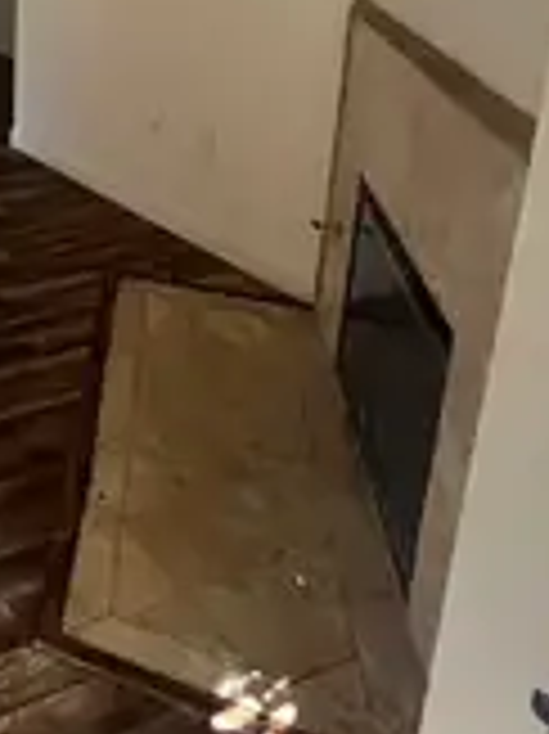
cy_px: 68
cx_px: -207
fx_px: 678
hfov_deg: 31.1
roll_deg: +2.9
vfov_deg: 50.2
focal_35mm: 32
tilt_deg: -13.3
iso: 500
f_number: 1.8
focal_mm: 1.57
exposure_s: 1/60
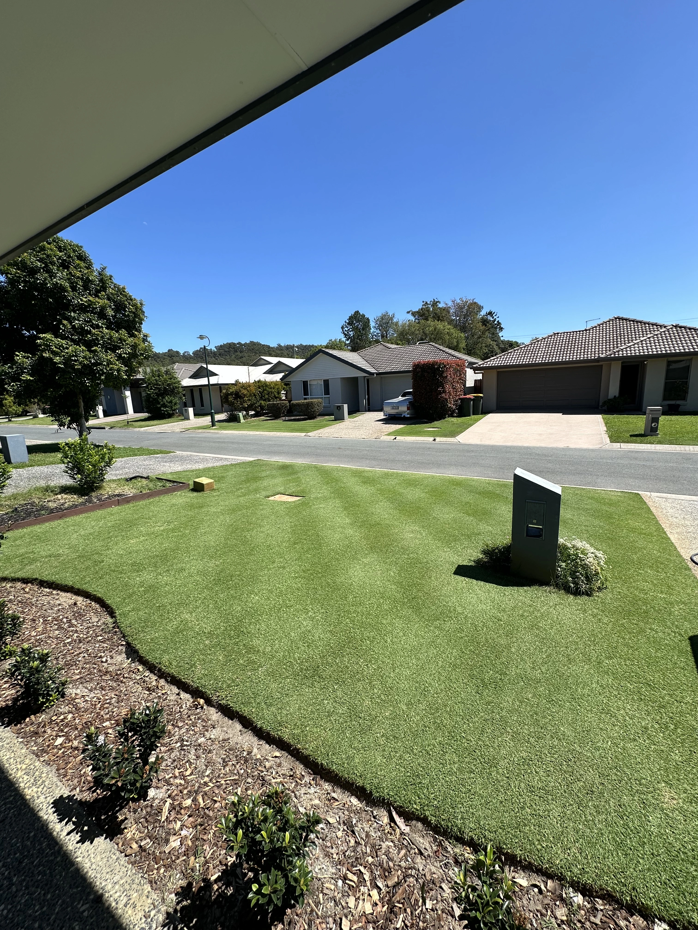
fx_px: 376
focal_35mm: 14
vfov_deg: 102.1
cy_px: 465
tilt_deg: -11.3
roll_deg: +2.8
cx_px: 349
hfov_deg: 85.7
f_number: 2.2
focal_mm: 2.22
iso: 50
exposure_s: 1/1511
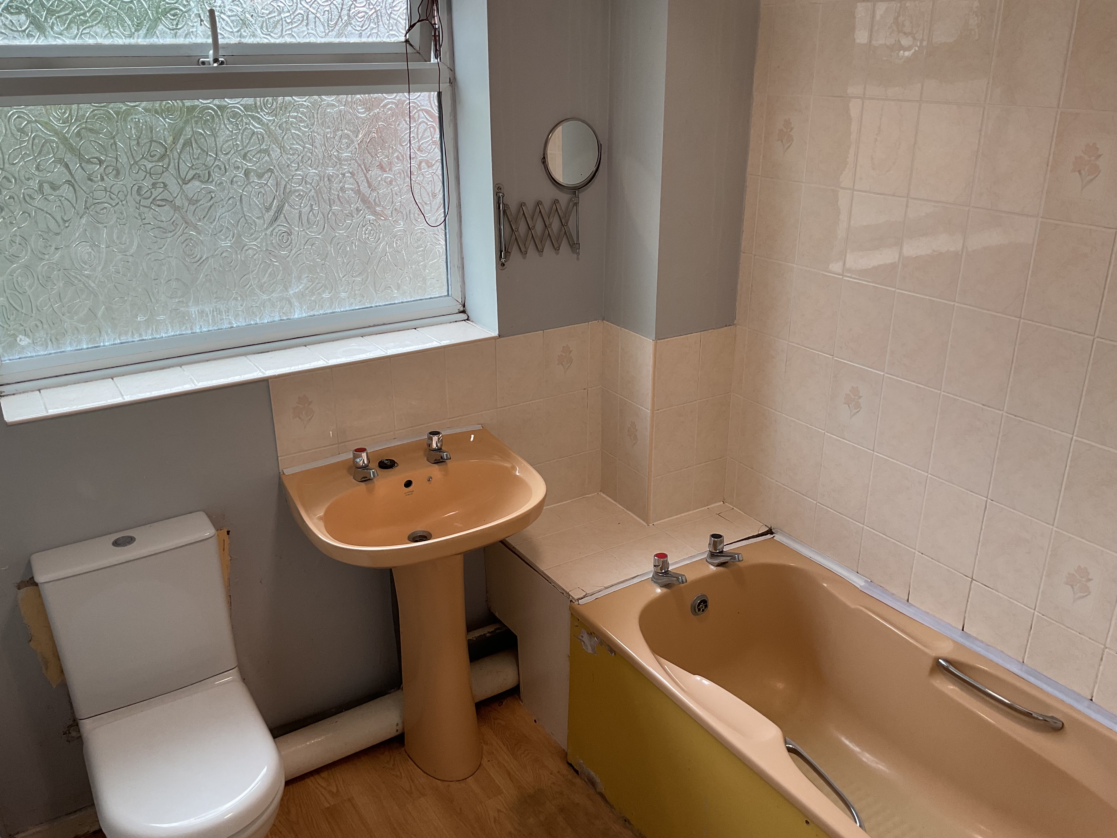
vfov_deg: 48.2
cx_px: 558
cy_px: 419
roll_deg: +0.5
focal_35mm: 29
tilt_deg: -21.8
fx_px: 936
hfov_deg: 61.7
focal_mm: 3
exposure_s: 1/100
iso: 40
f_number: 1.8
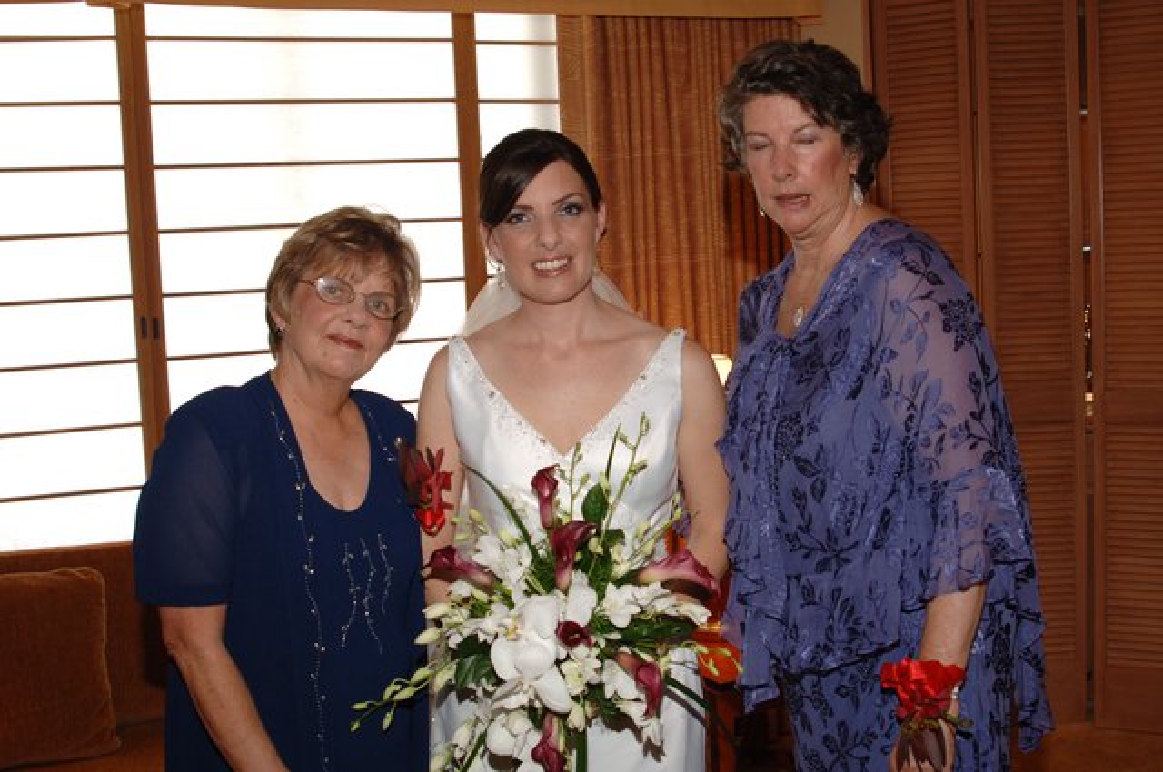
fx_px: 1452
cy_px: 386
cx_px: 582
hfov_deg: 43.7
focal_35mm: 45
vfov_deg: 29.8
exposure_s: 1/60
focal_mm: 30
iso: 400
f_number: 5.6
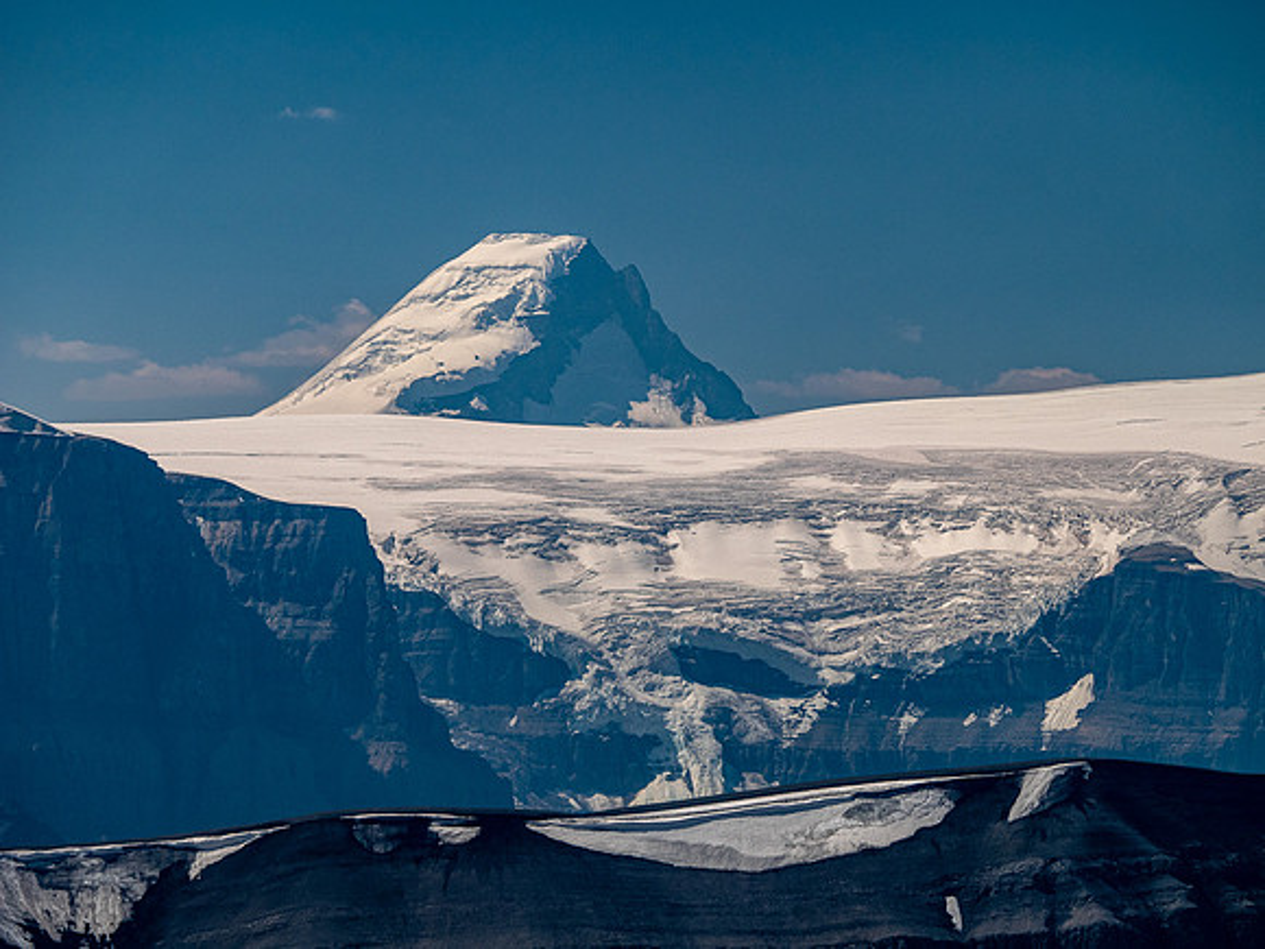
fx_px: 10086
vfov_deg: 5.4
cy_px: 474
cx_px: 632
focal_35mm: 276
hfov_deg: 7.2
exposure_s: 1/640
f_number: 8
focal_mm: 138
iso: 200
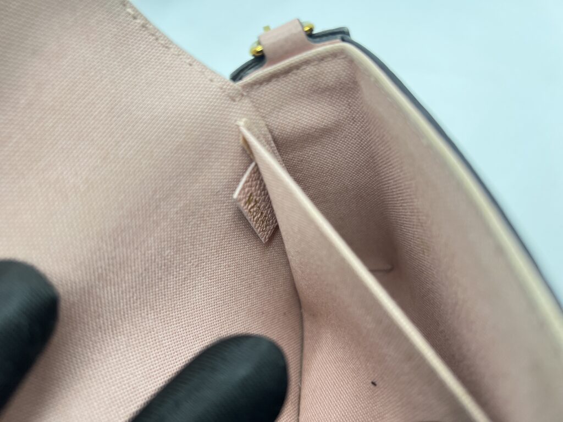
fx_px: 423
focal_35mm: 26
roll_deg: +21.6
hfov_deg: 67.3
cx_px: 282
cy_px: 211
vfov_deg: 53.1
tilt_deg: -44.4
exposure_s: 1/100
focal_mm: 5.7
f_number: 1.5
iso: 100
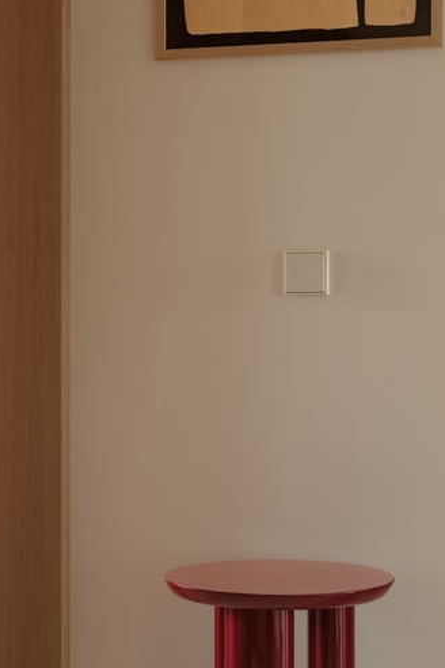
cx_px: 163
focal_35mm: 89
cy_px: 236
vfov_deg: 22.8
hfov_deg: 15.3
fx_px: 1650
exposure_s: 1/1.67
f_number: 13
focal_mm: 36
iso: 250
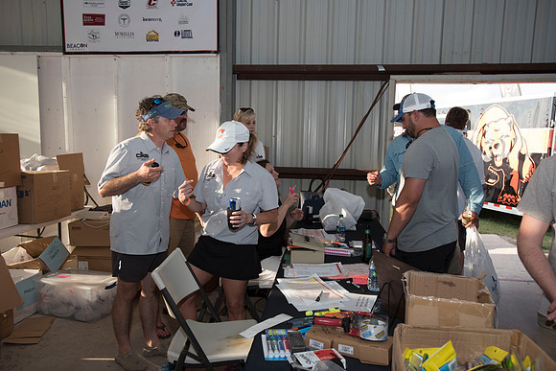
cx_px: 278
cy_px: 186
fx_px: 433
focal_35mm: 28
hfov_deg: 65.5
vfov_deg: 46.4
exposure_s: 1/250
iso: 500
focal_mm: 28
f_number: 5.6
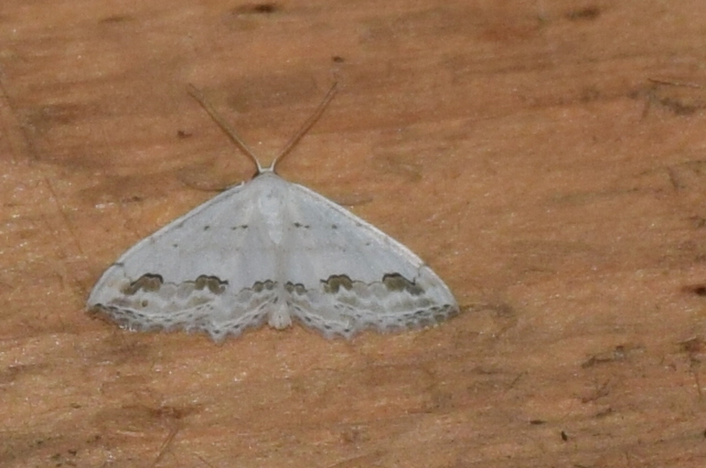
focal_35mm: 210
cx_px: 353
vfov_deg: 6.5
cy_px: 234
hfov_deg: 9.8
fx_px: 4110
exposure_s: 1/60
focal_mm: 140
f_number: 5.6
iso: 320
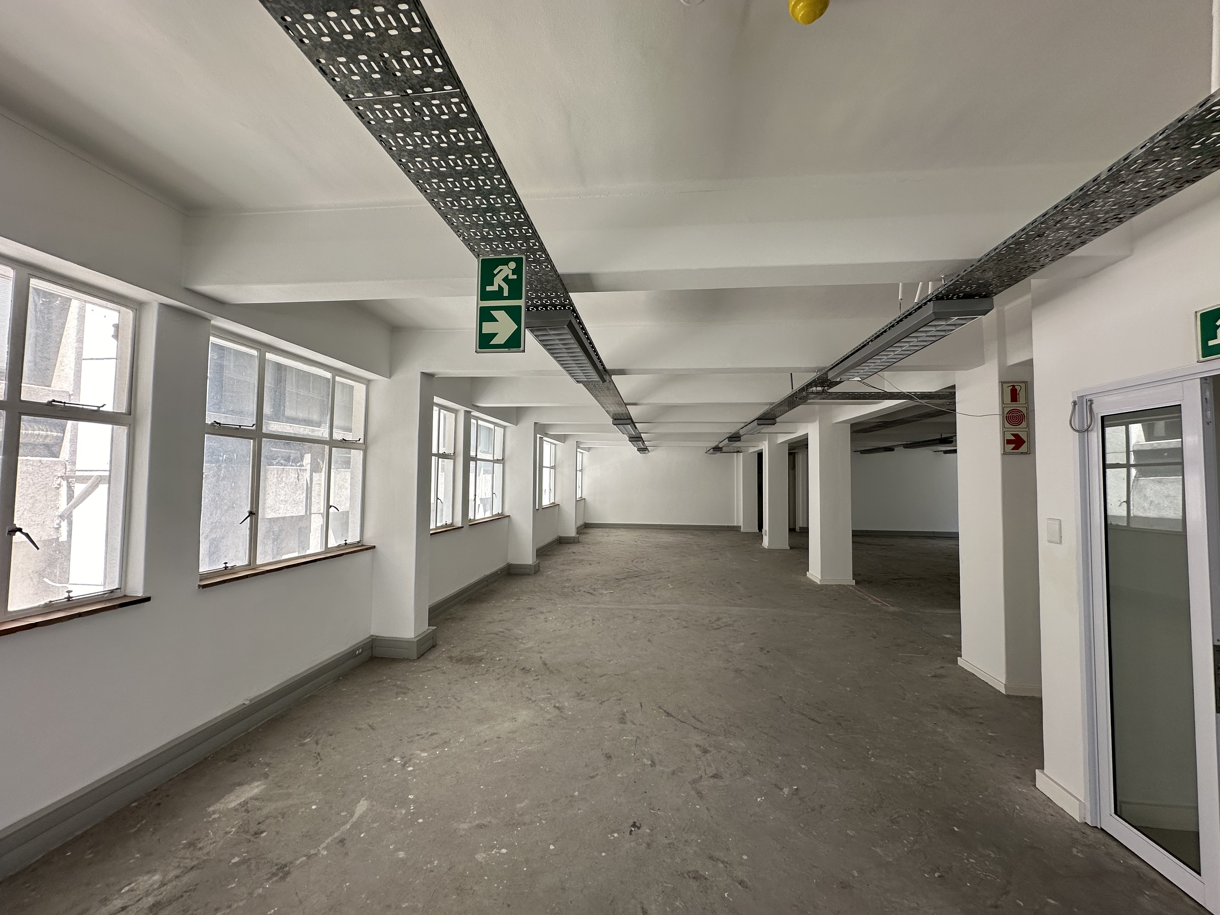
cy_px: 458
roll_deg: -0.6
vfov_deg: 85.7
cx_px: 610
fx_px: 493
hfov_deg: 102.1
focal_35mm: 14
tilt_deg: +2.5
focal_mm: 2.22
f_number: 2.2
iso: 40
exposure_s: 1/99
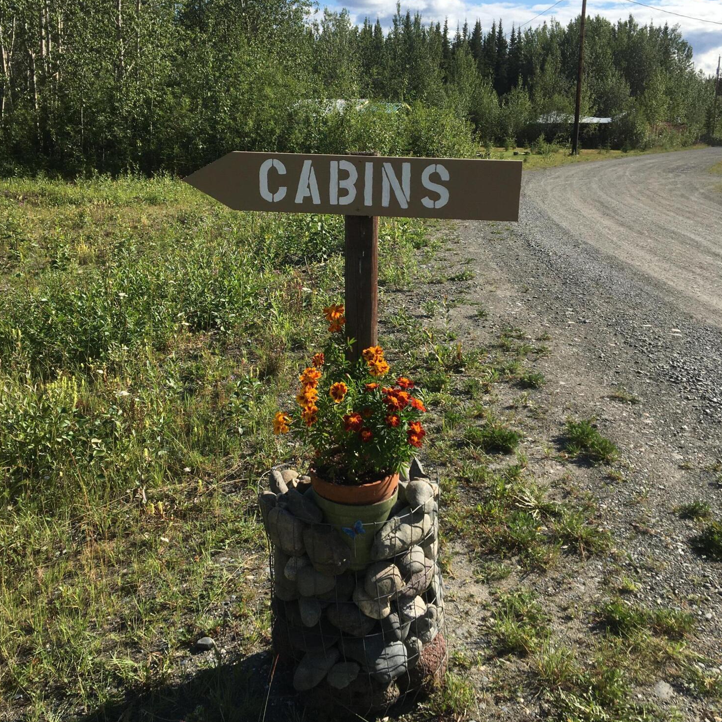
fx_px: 826
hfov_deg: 47.2
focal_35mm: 35
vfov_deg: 47.0
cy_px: 299
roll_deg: +1.0
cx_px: 357
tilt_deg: -11.1
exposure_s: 1/1425
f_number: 2.2
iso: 25
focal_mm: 4.15
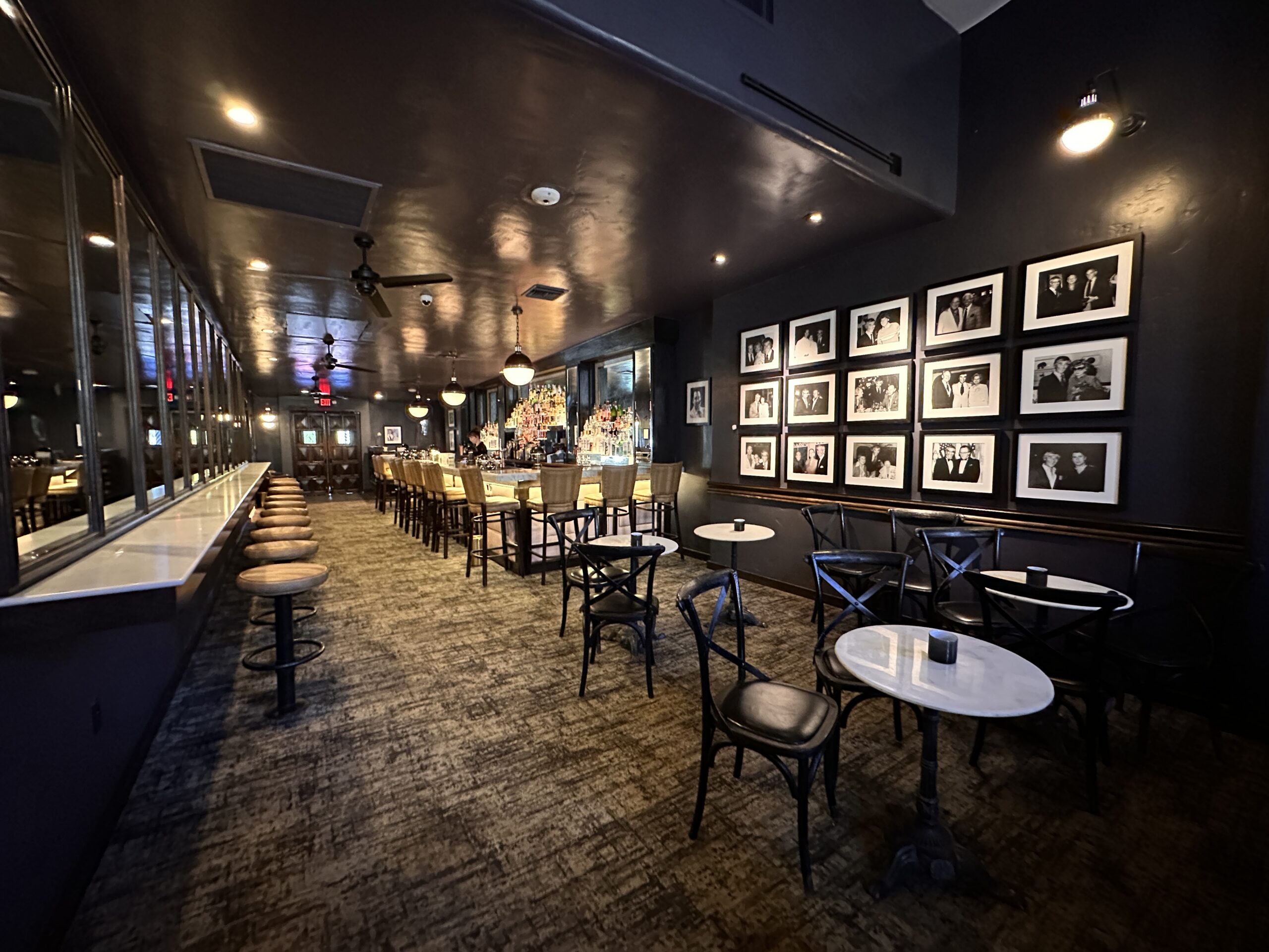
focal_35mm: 14
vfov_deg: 85.7
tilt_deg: -4.6
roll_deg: +0.1
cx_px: 634
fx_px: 513
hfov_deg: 102.1
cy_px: 476
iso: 1250
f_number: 2.2
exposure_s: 1/40
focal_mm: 2.22
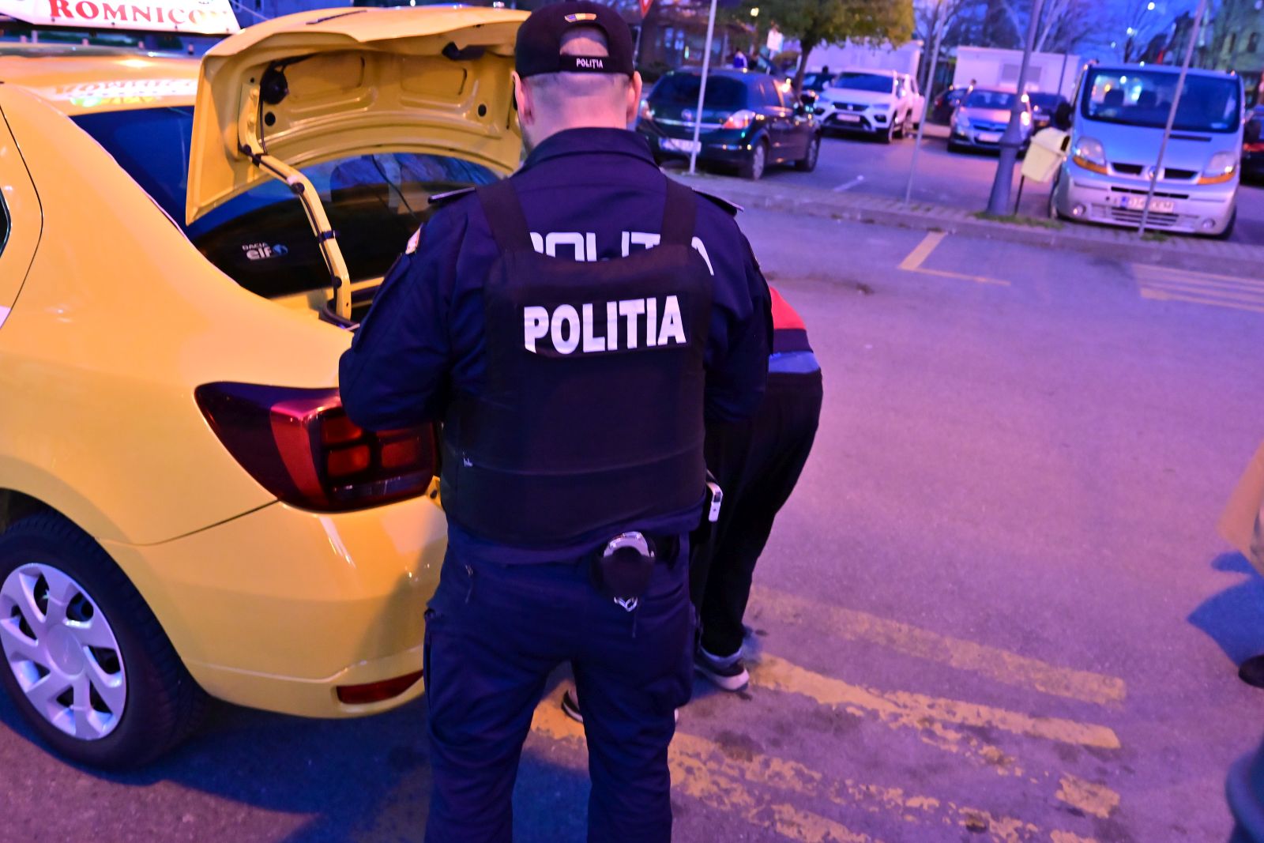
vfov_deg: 43.6
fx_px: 1053
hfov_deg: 61.9
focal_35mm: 30
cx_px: 632
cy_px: 422
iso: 6400
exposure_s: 1/20
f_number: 5.6
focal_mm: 30
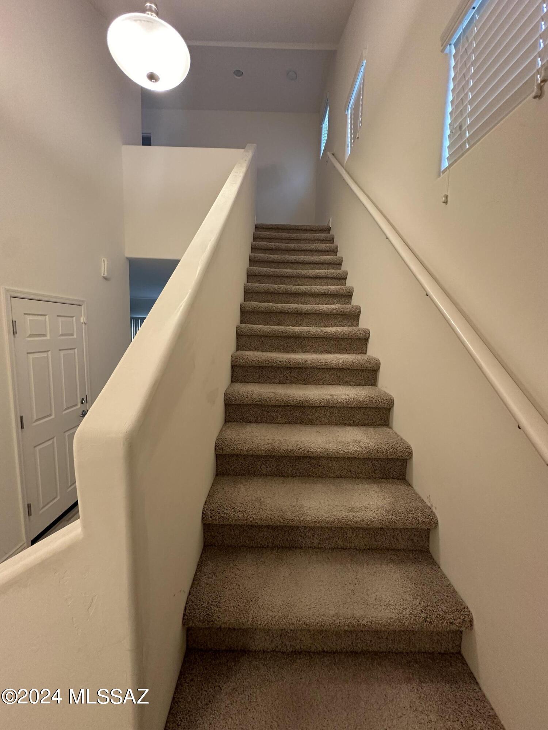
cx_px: 274
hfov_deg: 85.7
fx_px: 296
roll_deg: -2.1
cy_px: 365
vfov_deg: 102.1
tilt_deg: -5.9
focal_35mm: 14
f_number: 2.2
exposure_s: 1/60
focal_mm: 2.22
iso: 320
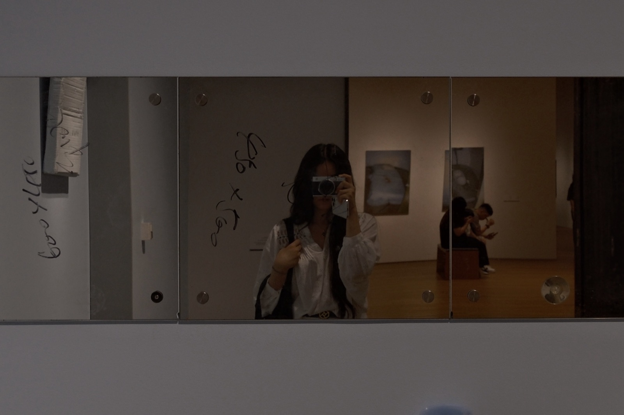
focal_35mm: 35
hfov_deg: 54.4
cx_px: 312
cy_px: 208
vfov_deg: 37.8
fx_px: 607
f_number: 4.5
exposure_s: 1/56
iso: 500
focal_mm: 23
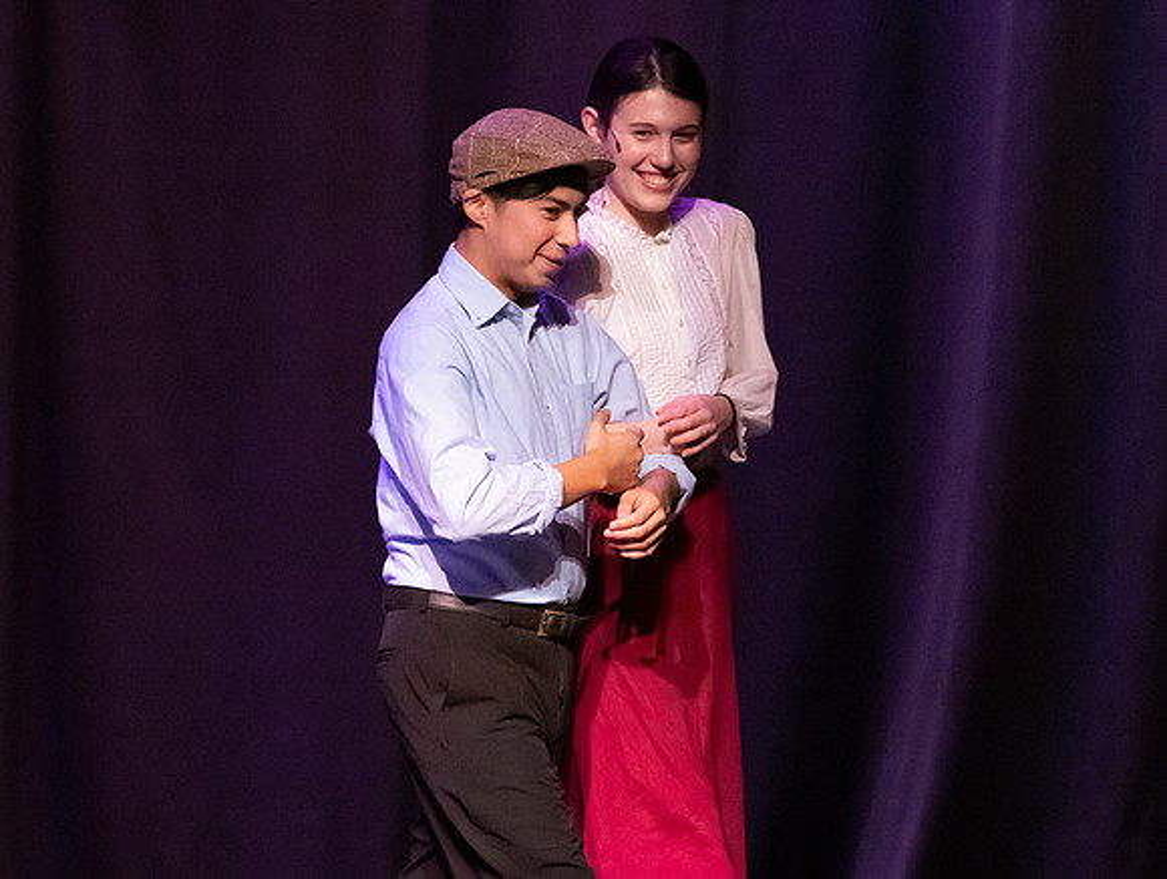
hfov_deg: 4.1
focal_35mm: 487
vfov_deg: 3.1
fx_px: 16435
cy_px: 473
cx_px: 220
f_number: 2.8
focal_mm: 300
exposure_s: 1/400
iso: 16000
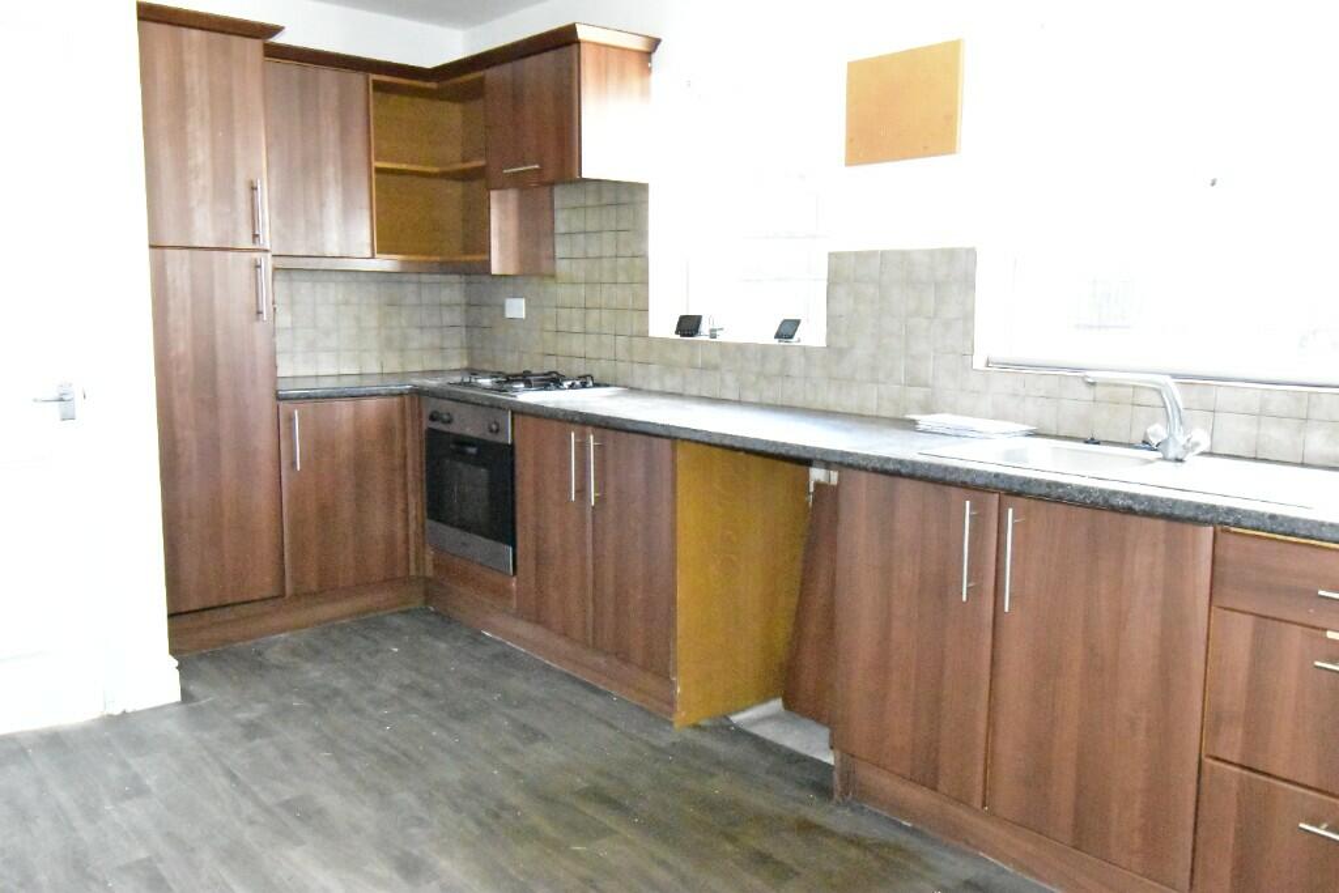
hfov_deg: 61.9
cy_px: 446
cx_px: 670
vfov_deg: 43.6
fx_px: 1116
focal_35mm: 30
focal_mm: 20
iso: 25600
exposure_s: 1/200
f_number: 11
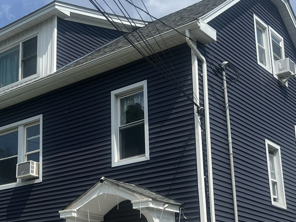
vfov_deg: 23.1
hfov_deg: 29.9
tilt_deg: +14.0
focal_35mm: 63
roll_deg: +0.3
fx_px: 539
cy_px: 167
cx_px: 55
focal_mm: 5.7
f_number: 1.5
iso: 50
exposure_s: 1/6211
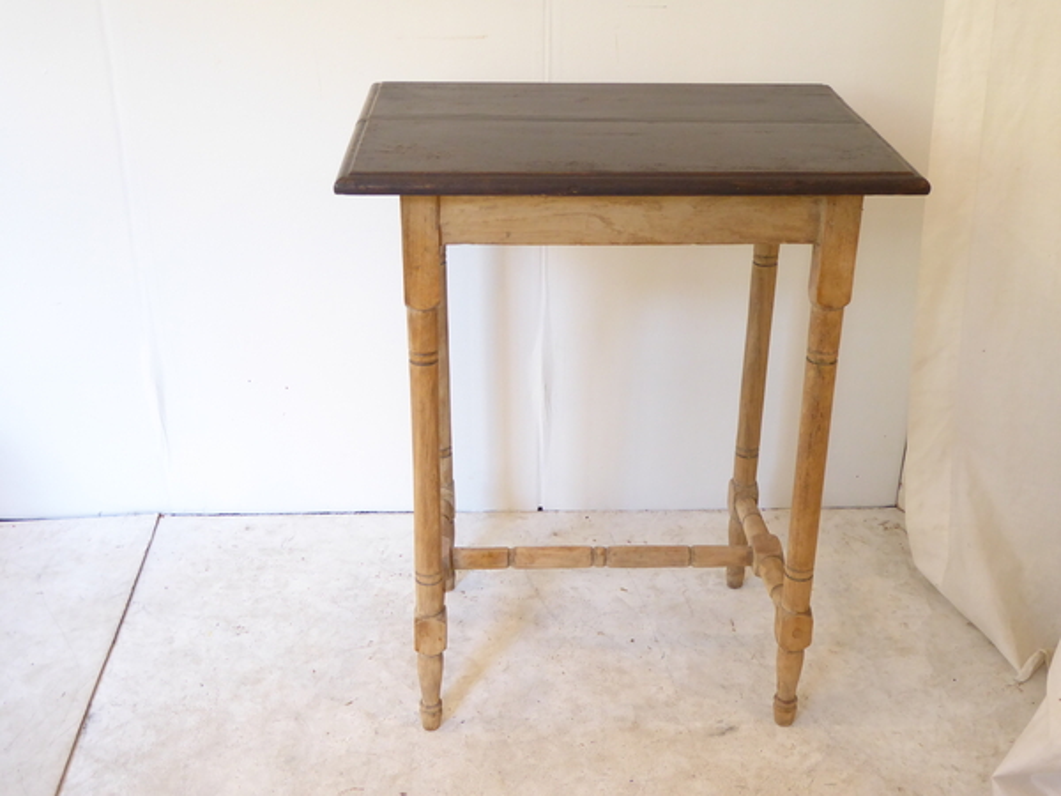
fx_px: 1226
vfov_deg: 36.0
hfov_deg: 46.8
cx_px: 530
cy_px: 398
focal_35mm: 40
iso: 400
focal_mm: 7.2
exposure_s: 1/10
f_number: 3.8
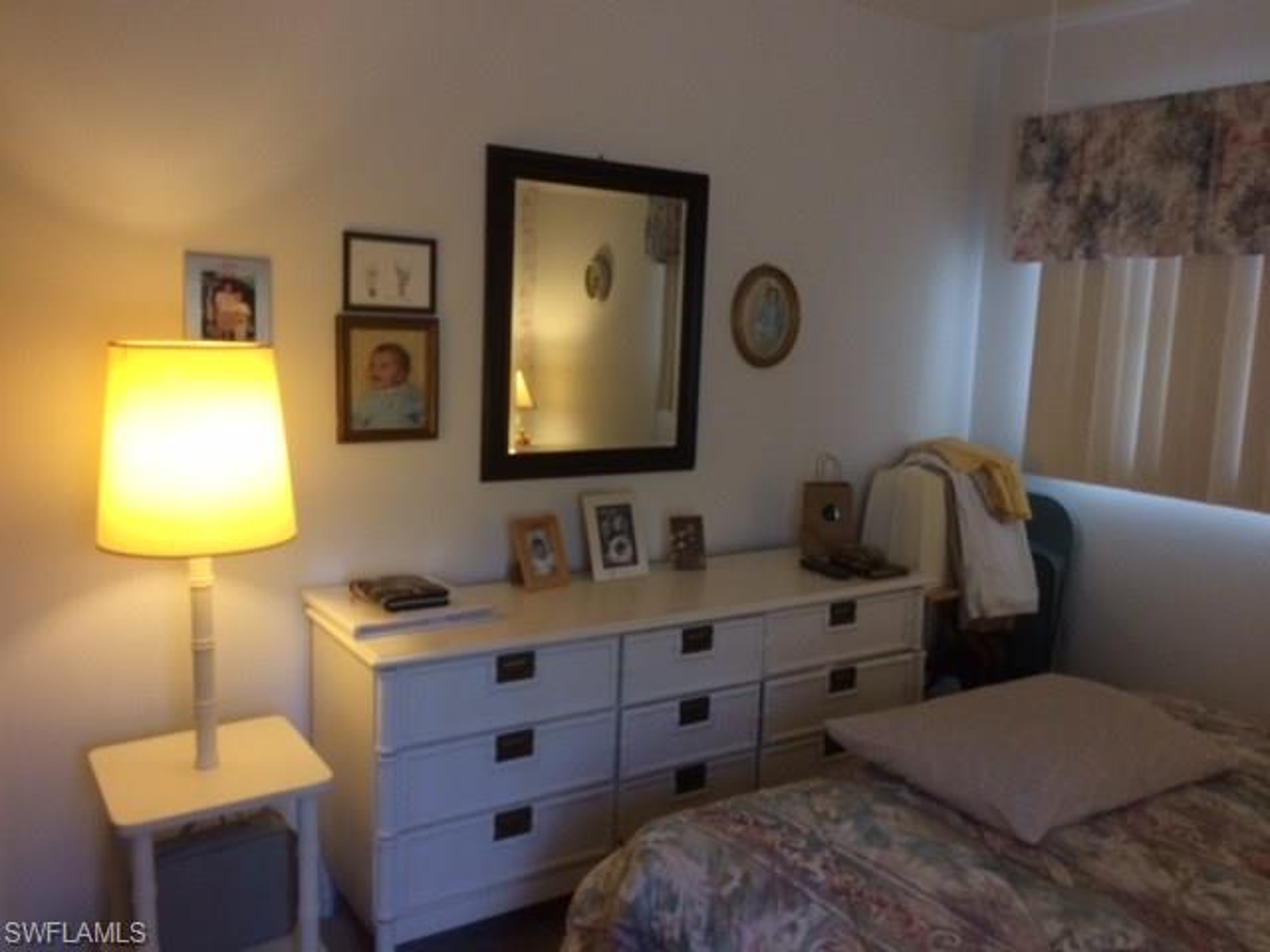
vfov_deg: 48.2
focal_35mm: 29
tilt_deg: -6.4
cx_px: 635
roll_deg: -2.0
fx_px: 1064
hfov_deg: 61.7
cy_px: 476
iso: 160
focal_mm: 4.15
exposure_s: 1/30
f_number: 2.2
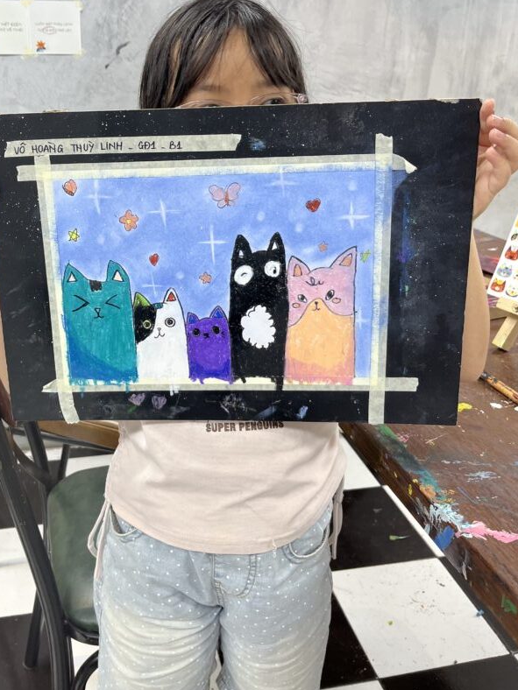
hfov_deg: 42.6
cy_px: 263
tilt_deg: -16.3
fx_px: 658
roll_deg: +0.4
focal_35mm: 33
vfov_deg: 54.8
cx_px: 195
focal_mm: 5.1
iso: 80
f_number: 1.6
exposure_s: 1/100
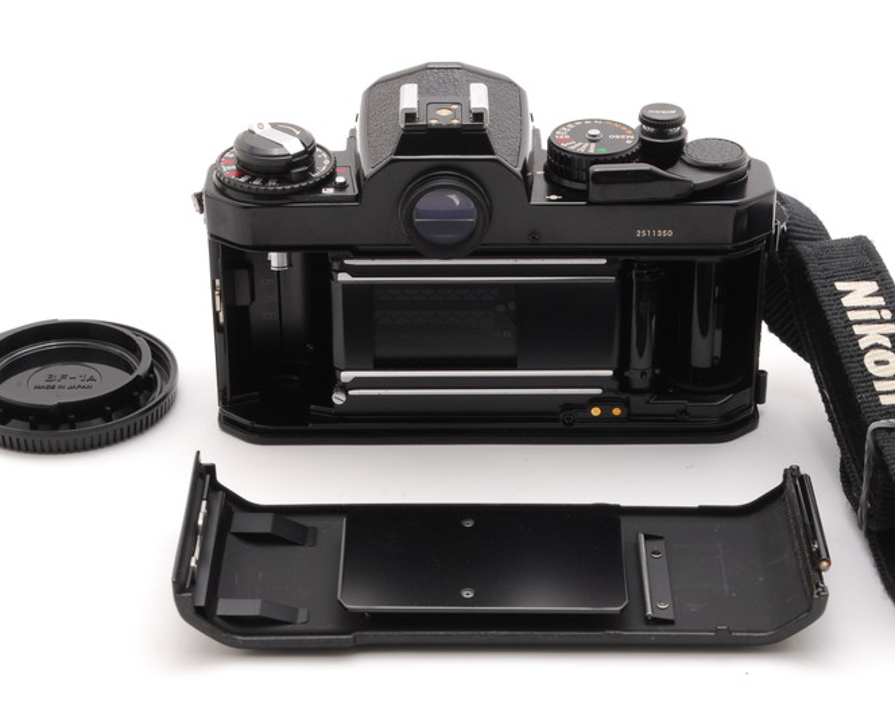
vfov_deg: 18.1
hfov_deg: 22.5
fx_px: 2251
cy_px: 356
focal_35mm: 85
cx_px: 457
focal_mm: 50
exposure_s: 1/100
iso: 320
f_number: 20
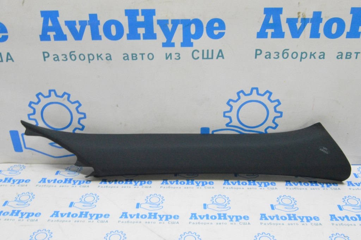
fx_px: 391
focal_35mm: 39
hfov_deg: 49.6
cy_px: 120
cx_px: 180
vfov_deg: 34.2
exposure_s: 1/20
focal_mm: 26
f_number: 20
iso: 6400
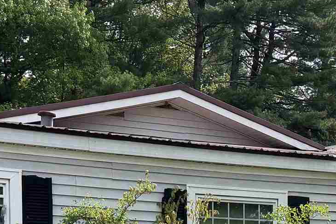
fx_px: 980
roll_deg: +0.3
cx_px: 217
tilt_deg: -2.1
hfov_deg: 19.4
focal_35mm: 105
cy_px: 324
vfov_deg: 12.5
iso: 125
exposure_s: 1/3953
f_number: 1.78
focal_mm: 6.76
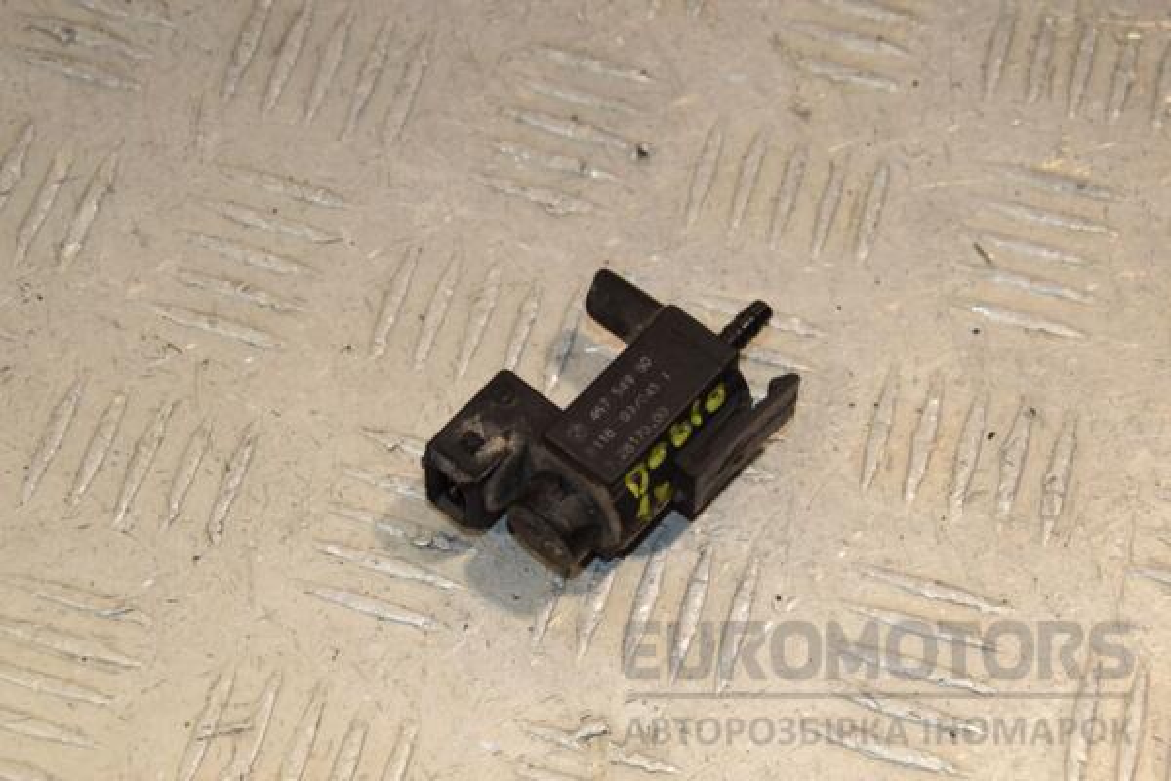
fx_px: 2830
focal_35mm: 87
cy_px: 390
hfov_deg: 23.4
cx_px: 586
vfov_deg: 15.7
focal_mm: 58
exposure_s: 1/200
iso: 800
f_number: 10
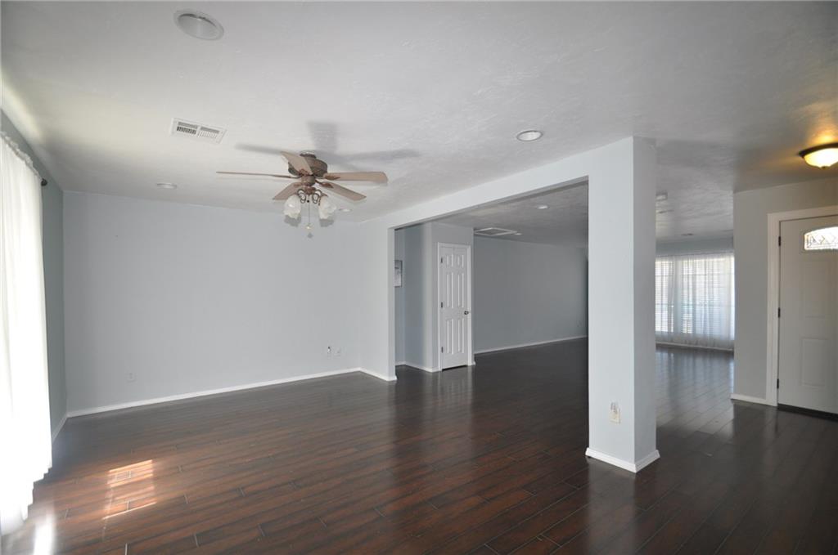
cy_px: 278
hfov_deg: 100.5
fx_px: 349
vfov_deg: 77.1
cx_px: 419
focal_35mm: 15
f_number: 4
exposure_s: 1/60
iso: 500
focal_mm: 10
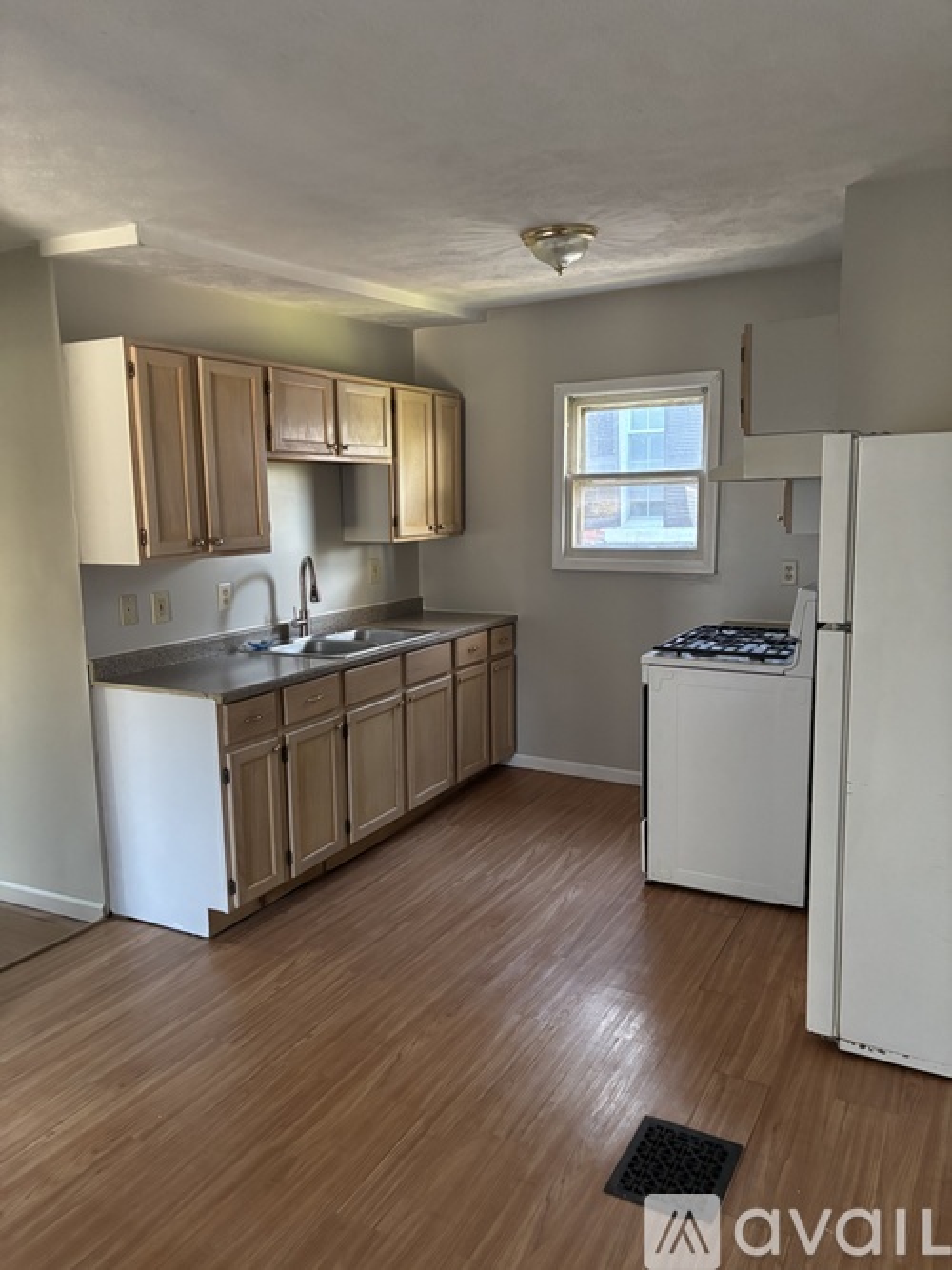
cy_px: 635
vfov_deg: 67.3
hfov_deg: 53.0
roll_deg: +0.9
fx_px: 954
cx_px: 476
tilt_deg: -7.3
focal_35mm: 26
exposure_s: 1/40
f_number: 1.6
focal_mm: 5.96
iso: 500
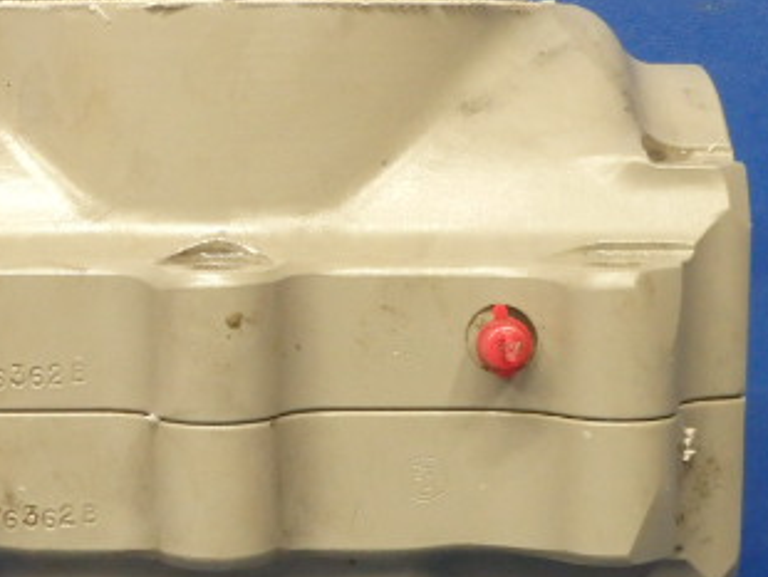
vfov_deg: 14.5
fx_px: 2243
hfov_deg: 19.4
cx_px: 250
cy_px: 510
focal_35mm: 101
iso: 800
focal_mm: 8.8
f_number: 4.9
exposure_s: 1/20
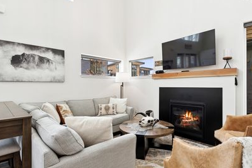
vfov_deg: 64.6
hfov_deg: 86.8
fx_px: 133
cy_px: 84
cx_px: 132
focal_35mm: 19
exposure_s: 1/100
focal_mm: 10
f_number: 6.3
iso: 200
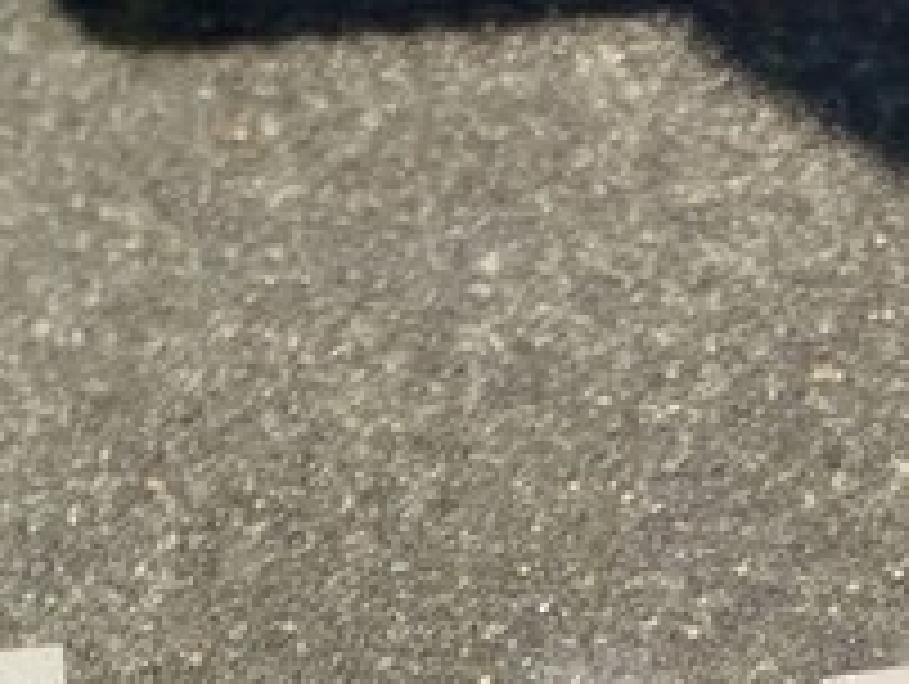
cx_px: 842
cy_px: 1341
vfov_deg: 13.5
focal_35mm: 95
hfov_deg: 20.2
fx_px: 2498
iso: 50
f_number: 1.7
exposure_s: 1/298
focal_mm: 5.31
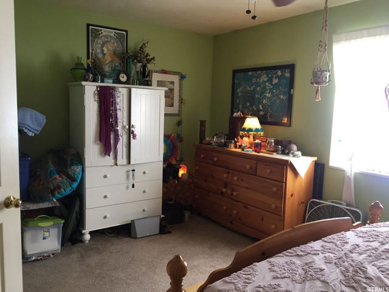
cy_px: 146
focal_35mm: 29
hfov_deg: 61.7
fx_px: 326
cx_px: 194
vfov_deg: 48.2
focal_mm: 4.15
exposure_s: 1/30
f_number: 2.2
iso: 32
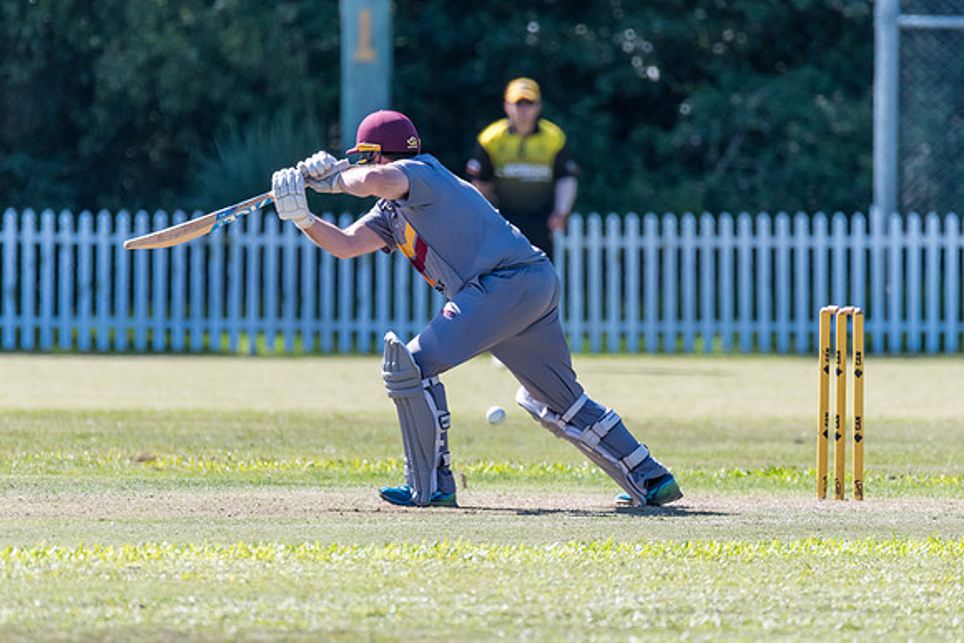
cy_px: 288
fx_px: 20341
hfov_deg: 2.7
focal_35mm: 759
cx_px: 482
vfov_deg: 1.8
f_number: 6.3
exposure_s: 1/2000
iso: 1100
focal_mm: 600
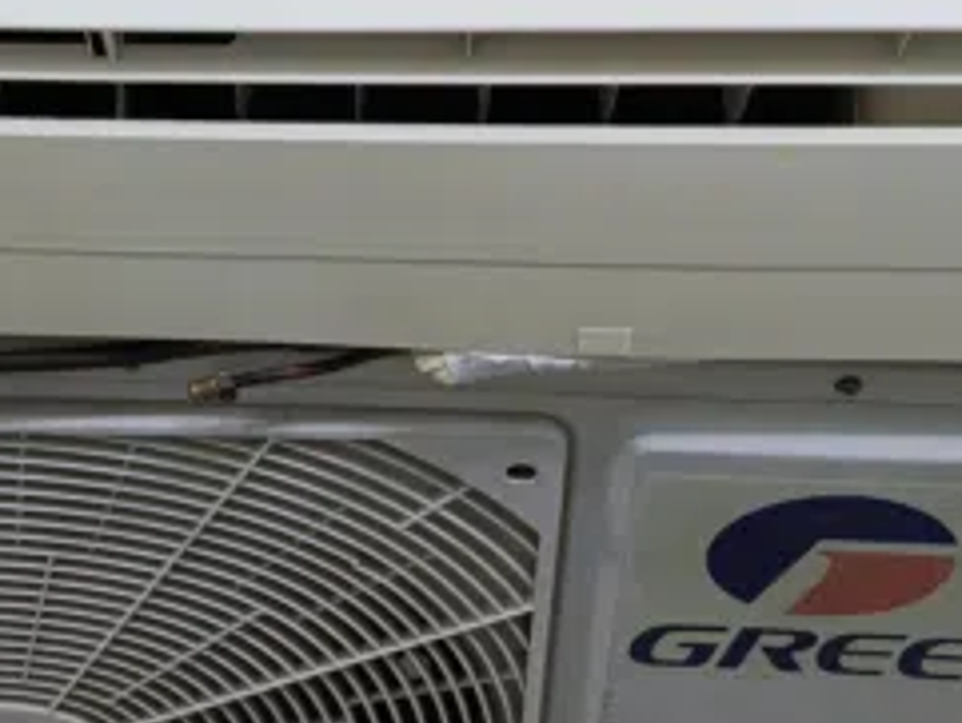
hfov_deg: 31.0
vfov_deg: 24.0
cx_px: 220
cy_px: 328
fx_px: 1696
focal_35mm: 61
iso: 322
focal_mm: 5.25
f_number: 1.75
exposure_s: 1/50
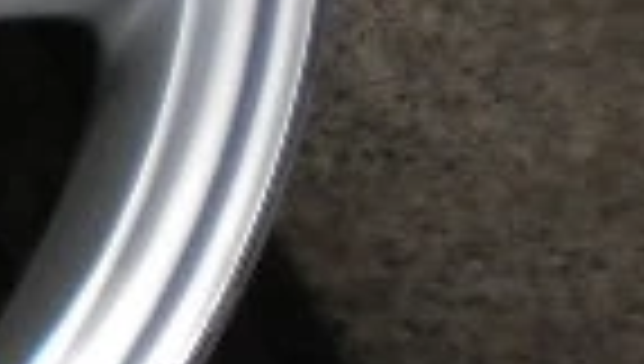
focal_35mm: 175
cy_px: -112
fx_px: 2993
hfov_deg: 11.1
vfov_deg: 6.9
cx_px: -676
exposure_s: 1/500
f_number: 3.1
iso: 100
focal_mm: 6.3
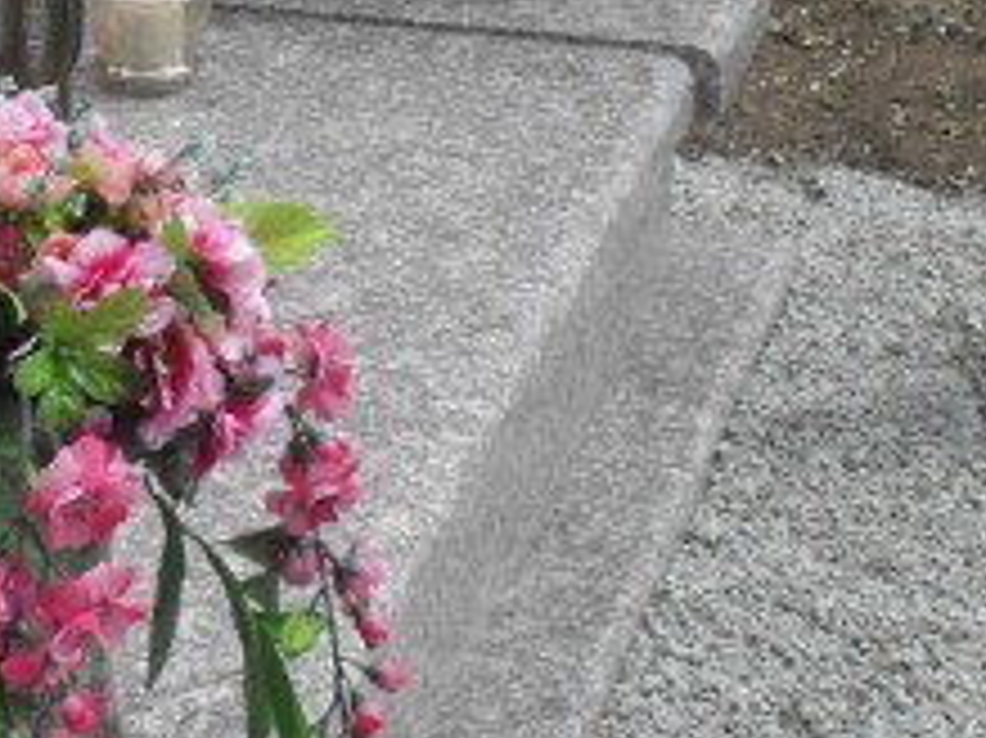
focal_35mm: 143
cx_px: 59
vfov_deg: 10.3
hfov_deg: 13.7
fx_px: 4071
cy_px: 202
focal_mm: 8.7
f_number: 10
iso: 100
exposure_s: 1/125
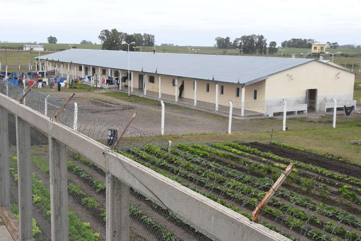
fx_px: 481
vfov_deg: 28.1
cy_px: 120
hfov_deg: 41.1
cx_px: 180
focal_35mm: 48
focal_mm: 32
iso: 400
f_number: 5.6
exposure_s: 1/640
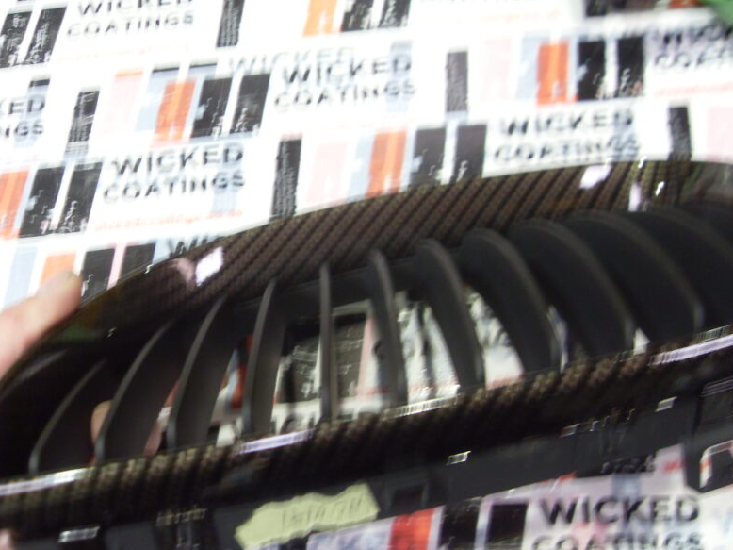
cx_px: 374
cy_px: 276
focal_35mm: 36
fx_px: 762
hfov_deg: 51.4
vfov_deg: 39.6
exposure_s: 1/8
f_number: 2.8
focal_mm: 6.3
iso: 200
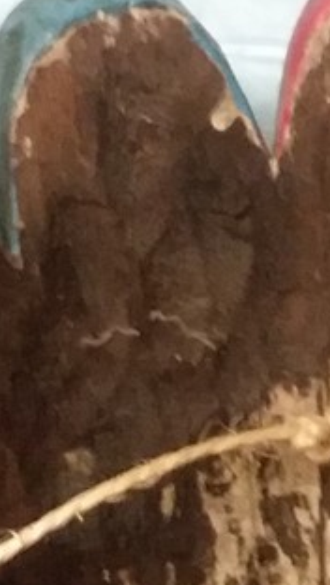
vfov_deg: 26.2
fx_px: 1257
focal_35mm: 81
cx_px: 311
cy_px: 276
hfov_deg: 14.8
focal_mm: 2.47
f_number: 1.9
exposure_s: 1/17
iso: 640
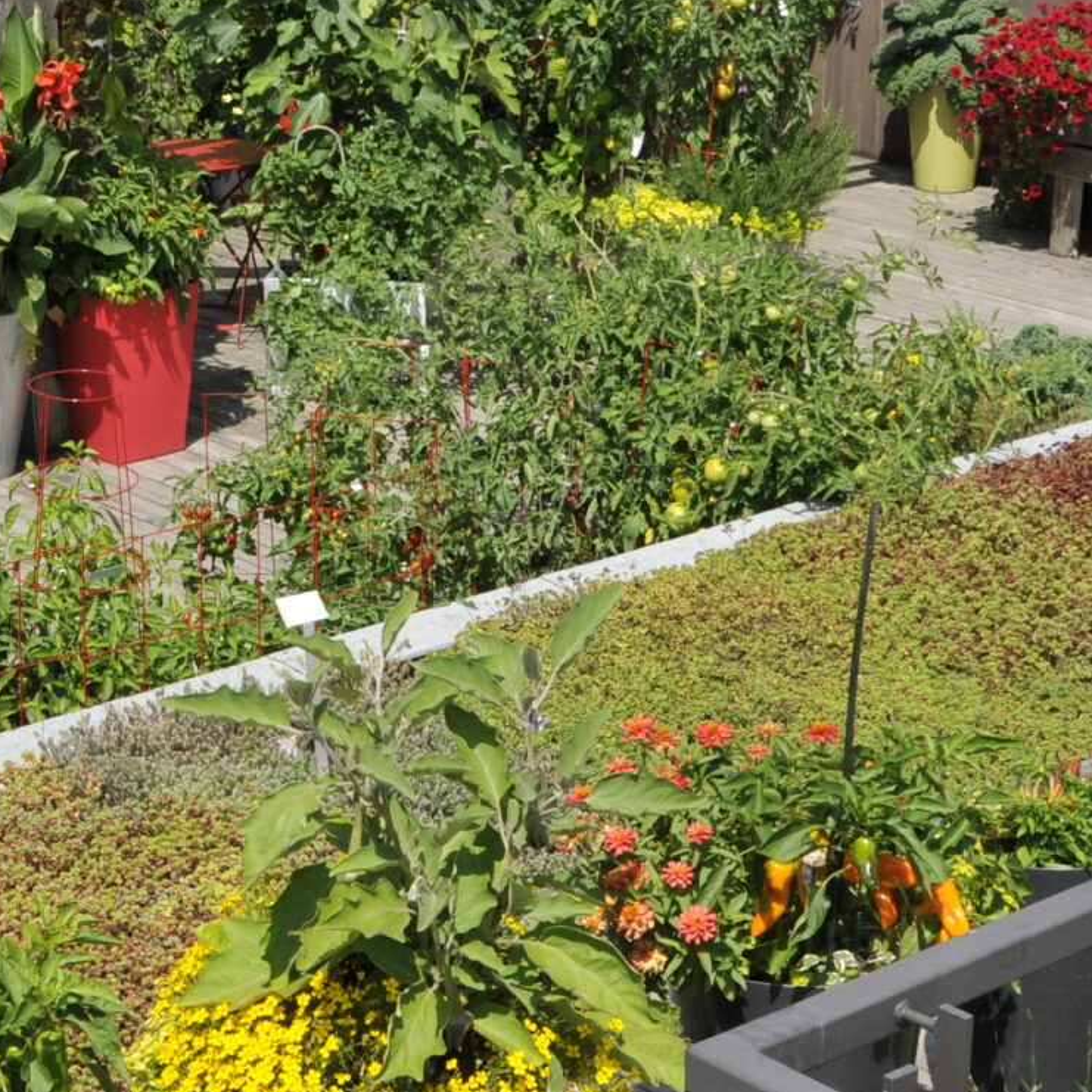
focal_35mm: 88
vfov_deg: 19.7
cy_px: 563
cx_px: 363
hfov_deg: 19.7
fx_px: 3141
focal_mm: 20
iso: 200
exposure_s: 1/320
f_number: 9
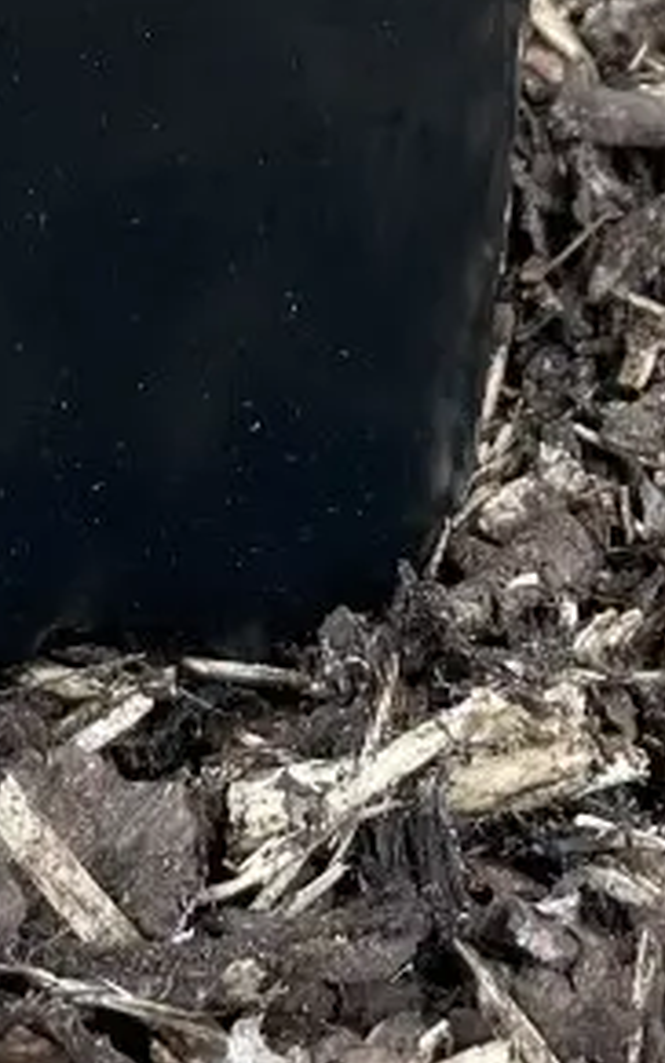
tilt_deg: -16.1
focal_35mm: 97
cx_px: 197
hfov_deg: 13.5
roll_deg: +0.2
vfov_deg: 17.8
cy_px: -771
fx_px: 2811
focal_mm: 4.2
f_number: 1.6
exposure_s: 1/121
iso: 80
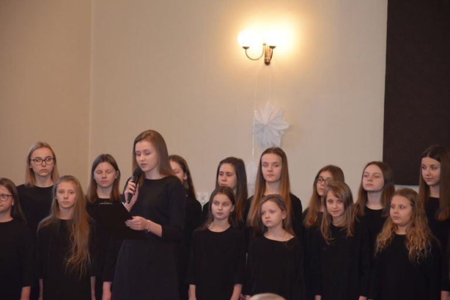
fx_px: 1969
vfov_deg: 8.7
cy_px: 150
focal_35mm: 158
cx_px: 225
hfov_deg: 13.0
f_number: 5.6
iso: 2000
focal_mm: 105
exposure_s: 1/60
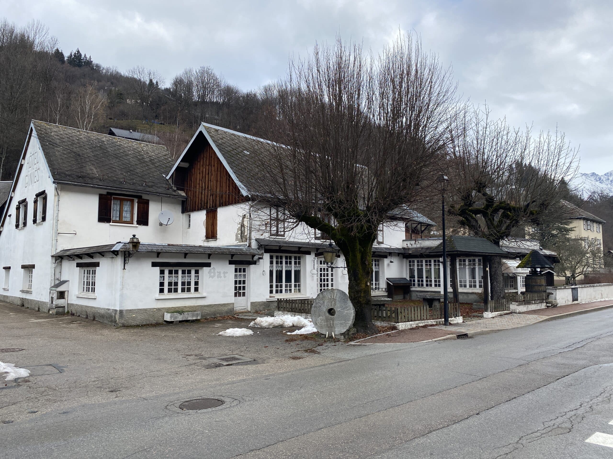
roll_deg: -0.7
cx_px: 306
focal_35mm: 26
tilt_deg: +5.3
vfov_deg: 53.1
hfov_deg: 67.3
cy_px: 230
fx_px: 460
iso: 32
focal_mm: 4.25
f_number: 1.8
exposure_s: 1/678
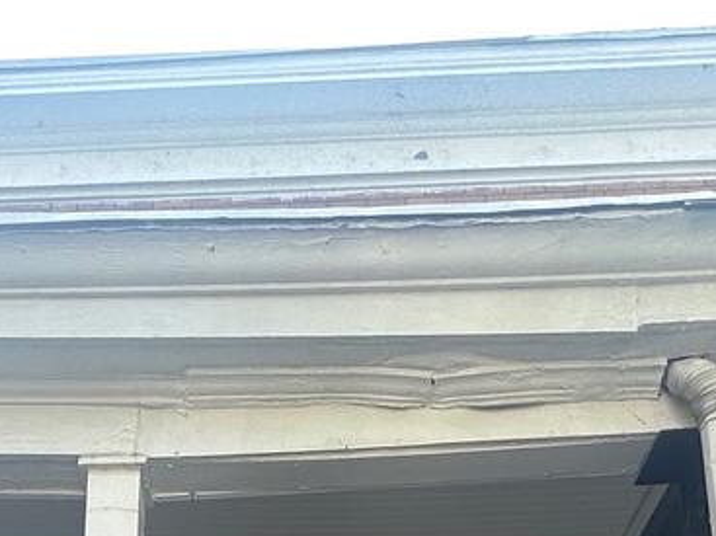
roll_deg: -1.5
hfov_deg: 34.3
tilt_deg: +12.3
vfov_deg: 18.4
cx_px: 185
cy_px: 1049
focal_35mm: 55
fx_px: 1137
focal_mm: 2.22
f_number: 2.2
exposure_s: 1/142
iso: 40
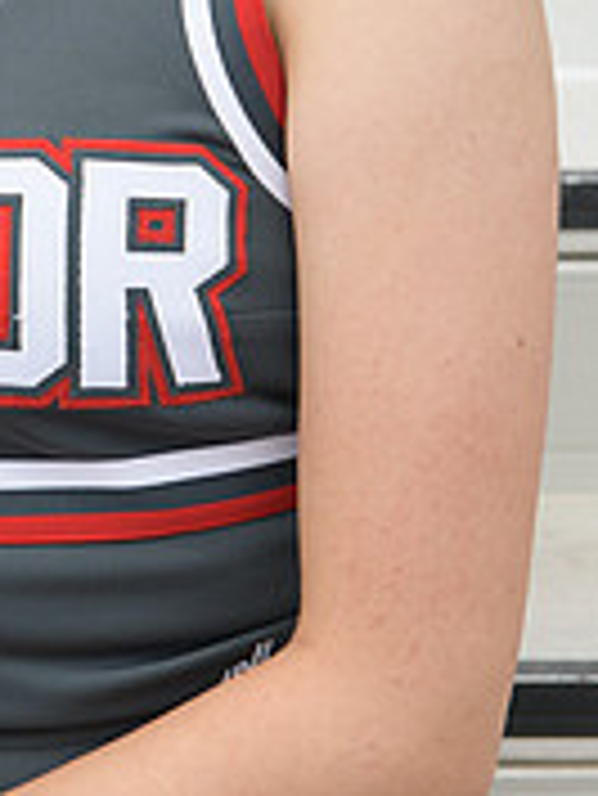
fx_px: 3934
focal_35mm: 171
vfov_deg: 11.3
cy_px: -157
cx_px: -31
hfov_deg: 8.6
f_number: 5.6
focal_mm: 70
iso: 800
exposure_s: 1/1250
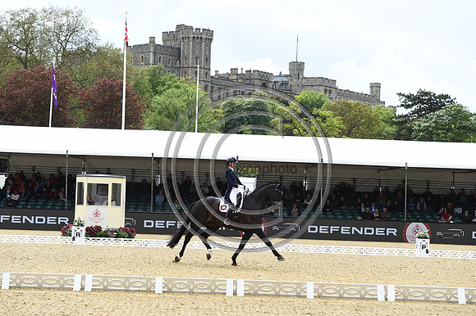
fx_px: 1189
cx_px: 238
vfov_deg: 15.2
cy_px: 158
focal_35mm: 90
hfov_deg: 22.6
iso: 250
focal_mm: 90
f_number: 5
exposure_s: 1/1250
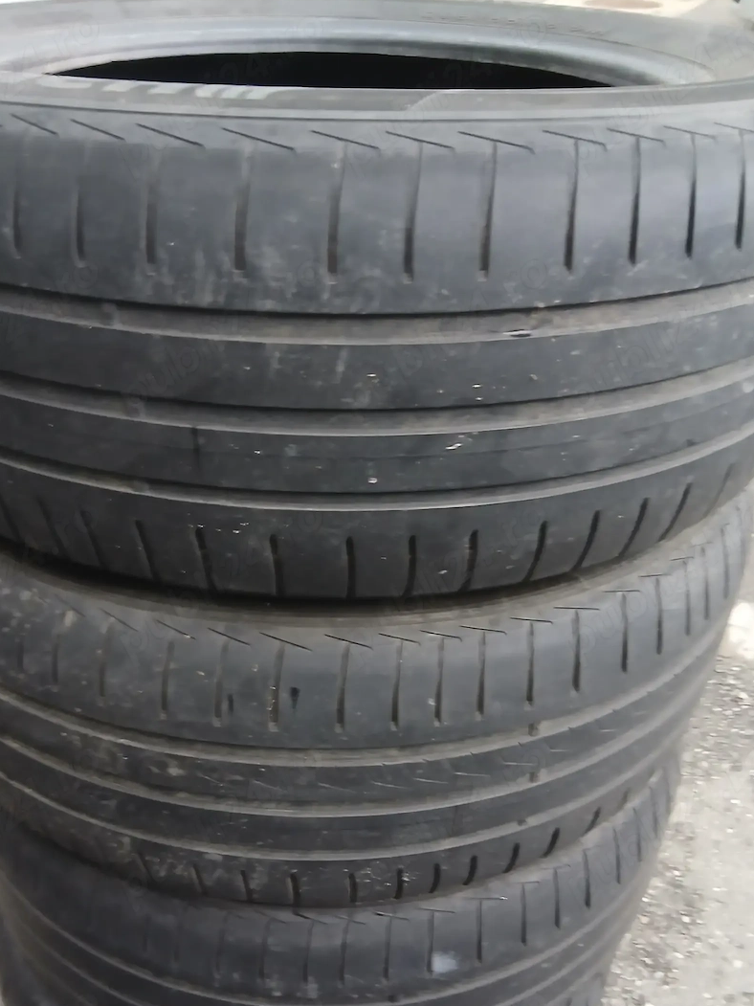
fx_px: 959
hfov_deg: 42.9
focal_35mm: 33
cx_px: 332
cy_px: 632
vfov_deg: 54.7
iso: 320
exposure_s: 1/50
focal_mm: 3.98
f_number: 1.8
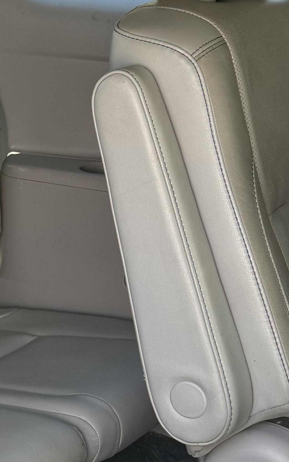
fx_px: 1033
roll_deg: -1.9
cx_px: -50
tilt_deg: -18.7
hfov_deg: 15.4
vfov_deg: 25.2
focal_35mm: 82
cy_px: 249
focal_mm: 6.76
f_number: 1.78
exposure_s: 1/145
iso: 80
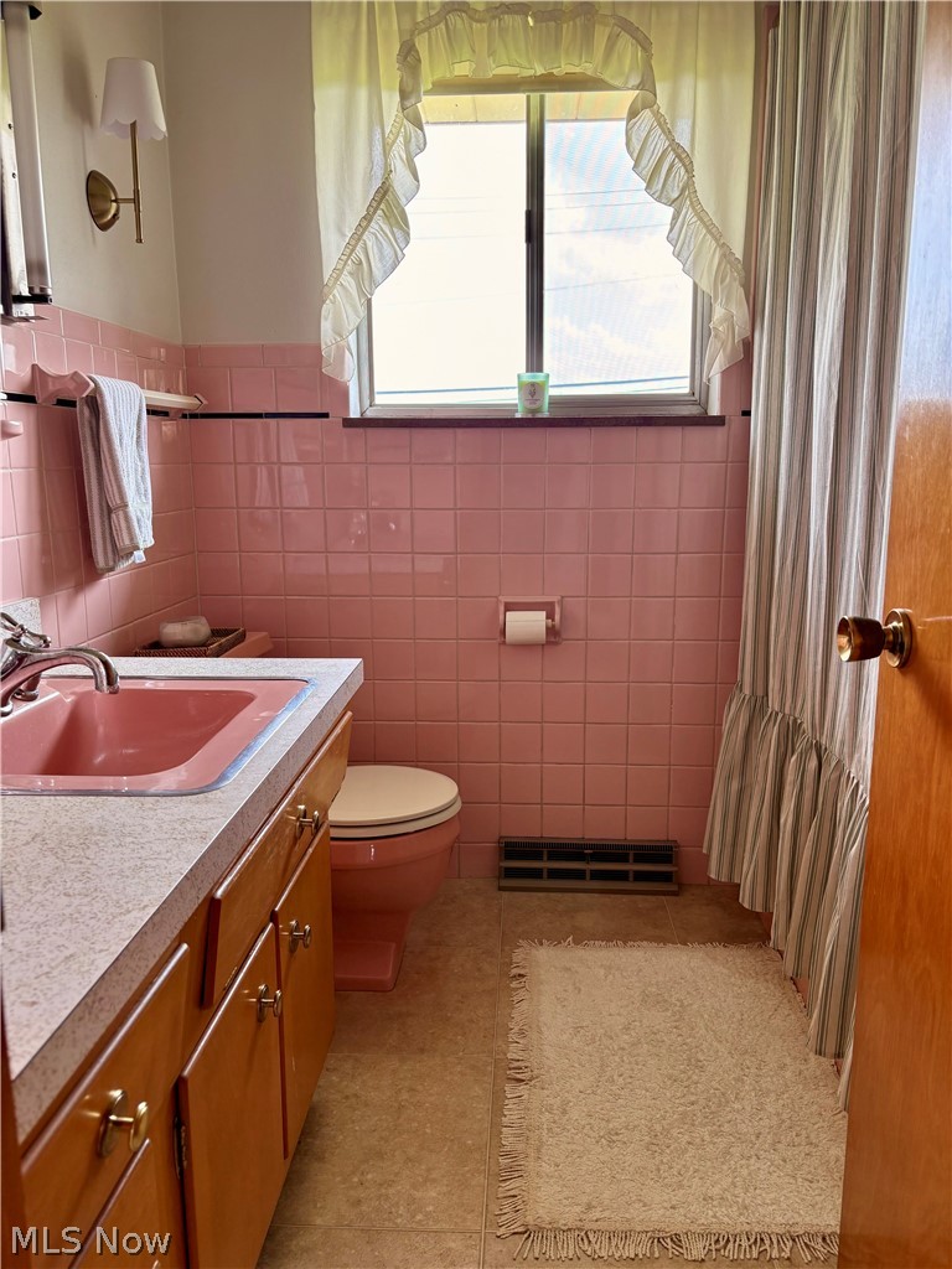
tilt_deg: -8.6
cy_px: 634
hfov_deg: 53.1
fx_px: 953
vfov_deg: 67.3
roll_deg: +0.9
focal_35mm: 26
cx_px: 476
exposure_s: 1/150
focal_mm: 5.96
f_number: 1.6
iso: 64
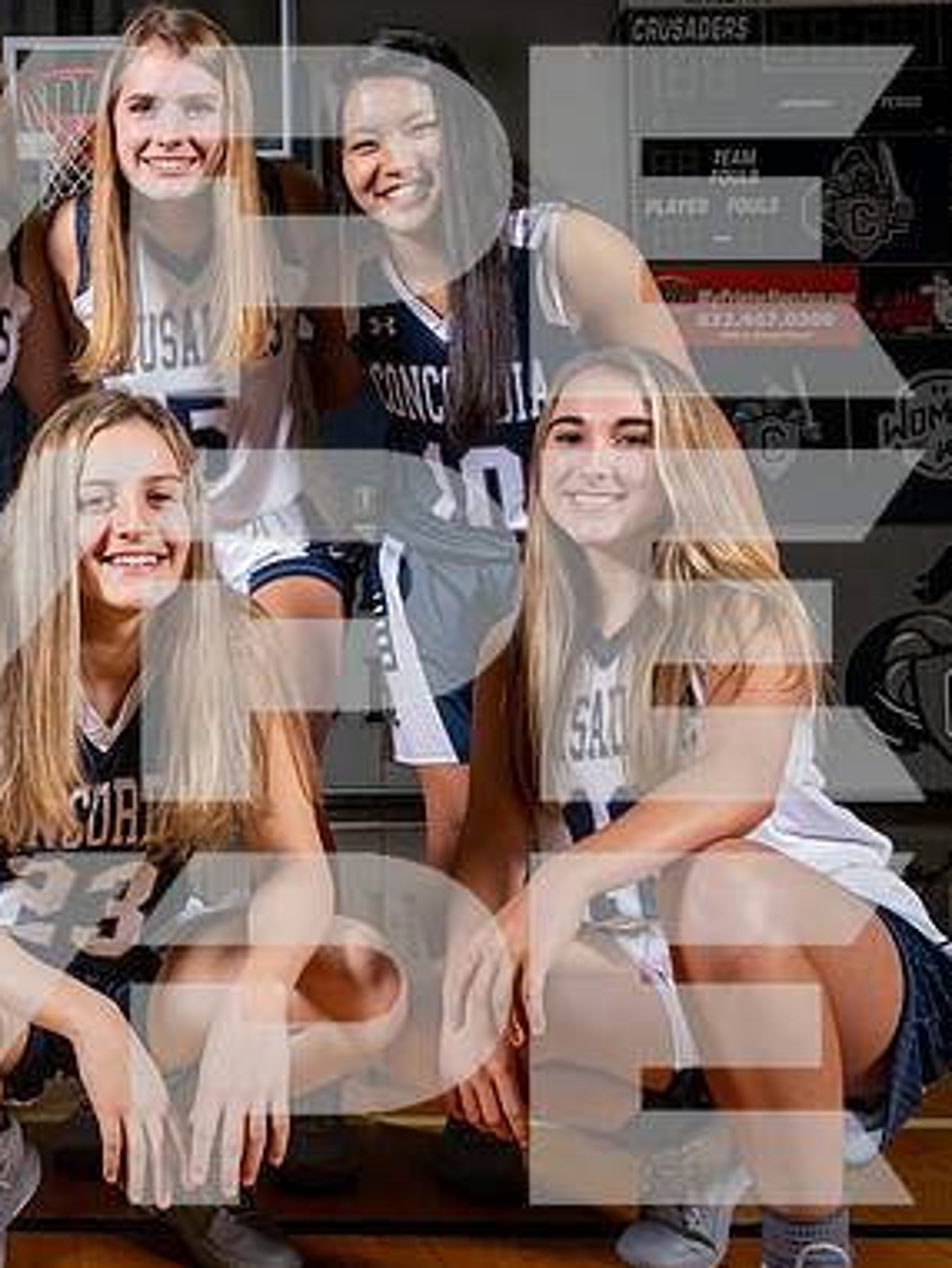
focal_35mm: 44
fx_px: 1613
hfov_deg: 30.3
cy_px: 642
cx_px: -24
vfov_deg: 42.9
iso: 250
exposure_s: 1/125
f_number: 10
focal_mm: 25
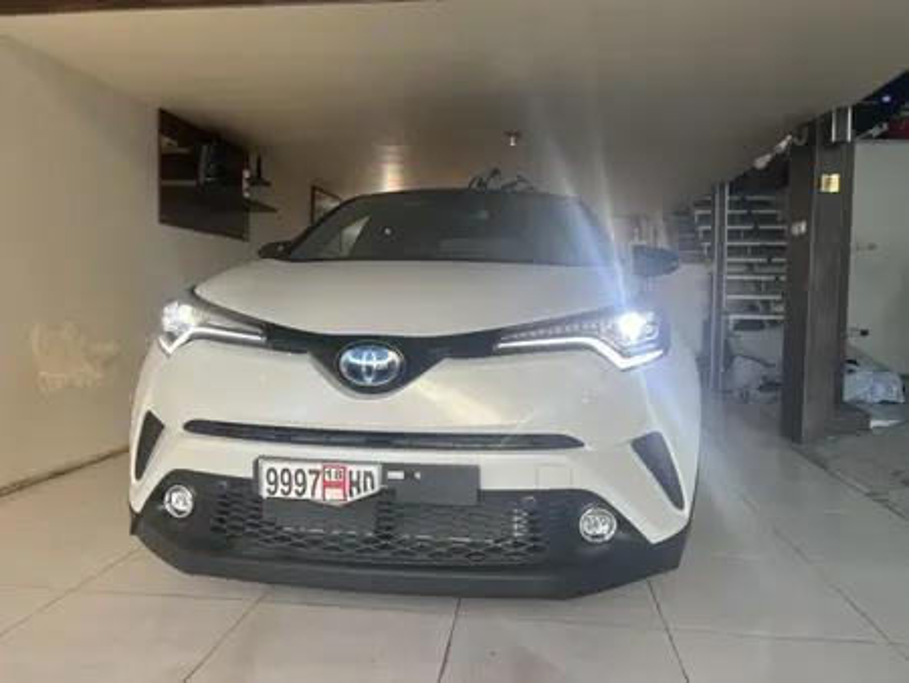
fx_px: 683
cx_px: 454
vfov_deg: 53.1
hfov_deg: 67.3
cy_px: 342
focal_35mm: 26
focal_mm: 5.7
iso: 32
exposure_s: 1/112
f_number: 1.5
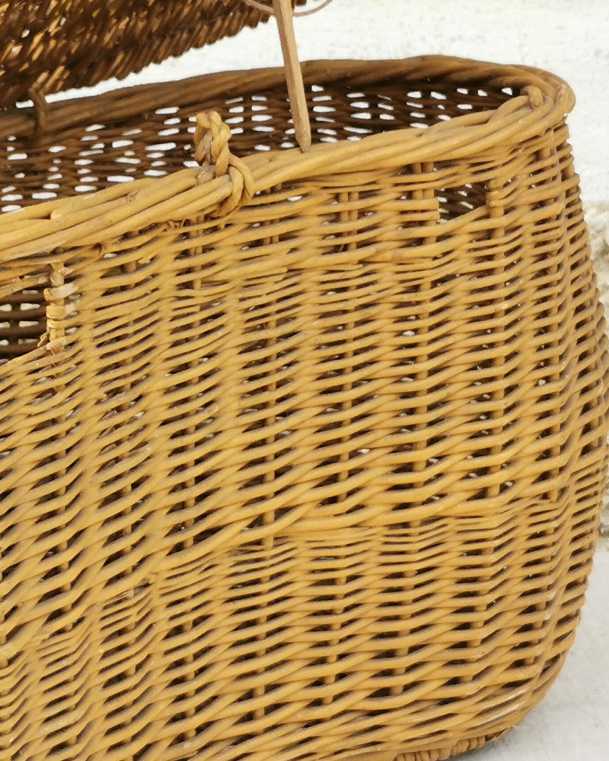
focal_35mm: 133
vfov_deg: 14.5
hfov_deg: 11.5
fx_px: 2996
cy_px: 387
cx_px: 63
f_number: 1.8
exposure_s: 1/651
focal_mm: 5.58
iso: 50
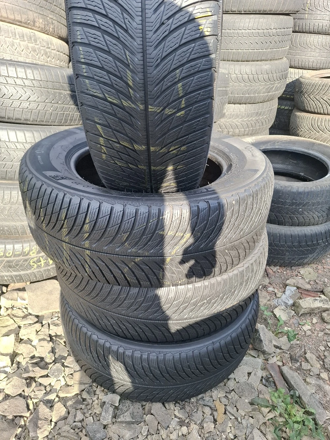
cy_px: 220
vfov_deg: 73.9
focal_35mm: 23
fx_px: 292
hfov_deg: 58.9
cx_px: 165
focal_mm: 5.54
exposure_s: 1/278
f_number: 1.8
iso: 50
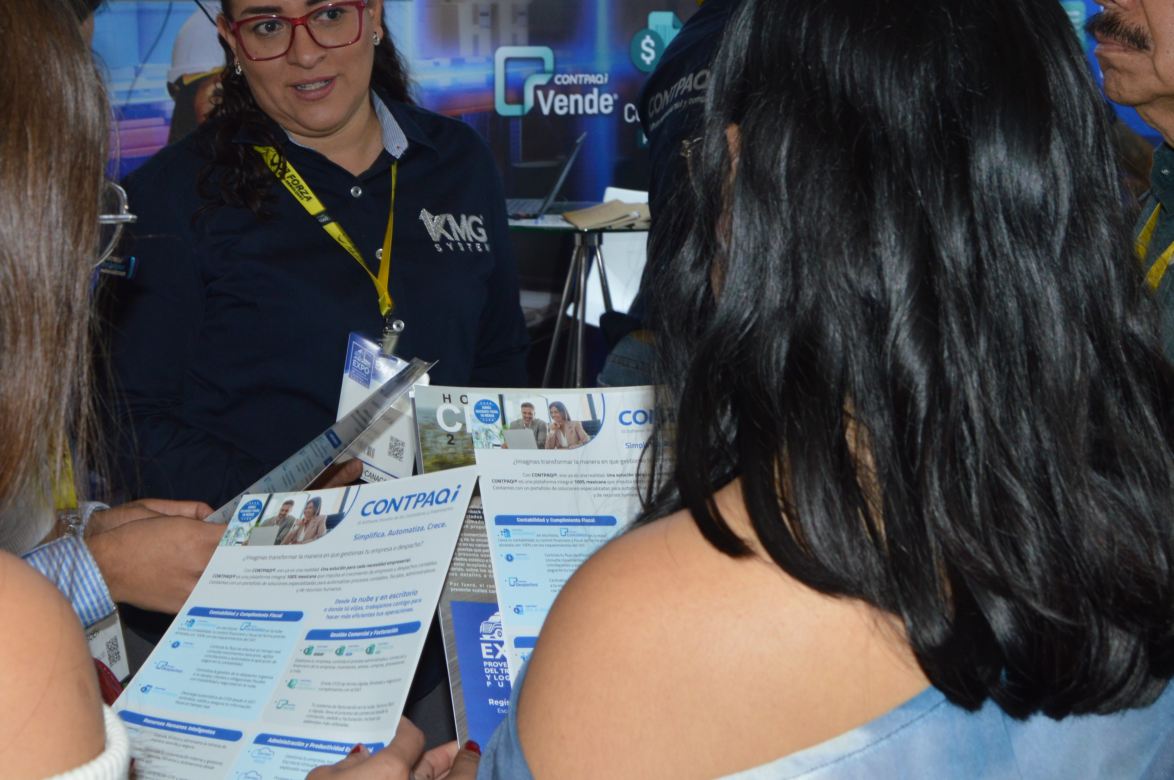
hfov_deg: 43.0
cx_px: 387
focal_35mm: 45
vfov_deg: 29.2
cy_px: 164
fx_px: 1466
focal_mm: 18
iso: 400
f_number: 5.6
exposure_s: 1/30
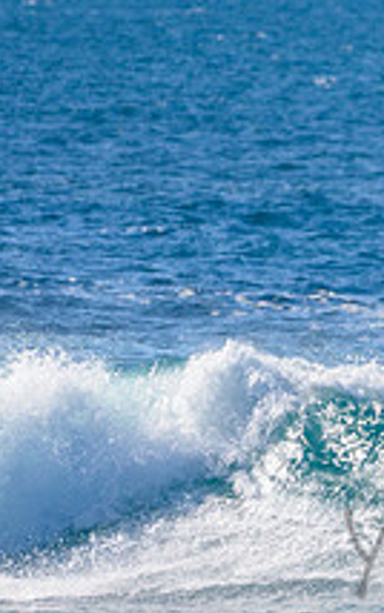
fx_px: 28327
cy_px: 514
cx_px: 532
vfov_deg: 1.2
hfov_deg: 0.8
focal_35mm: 1694
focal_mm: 500
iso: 250
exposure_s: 1/4000
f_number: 5.6
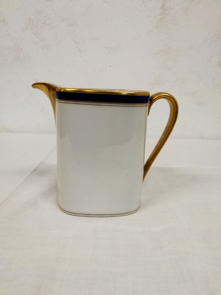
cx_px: 110
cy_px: 148
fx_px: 204
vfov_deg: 71.6
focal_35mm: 24
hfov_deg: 56.8
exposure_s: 1/50
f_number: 2.2
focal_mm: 2.38
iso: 64
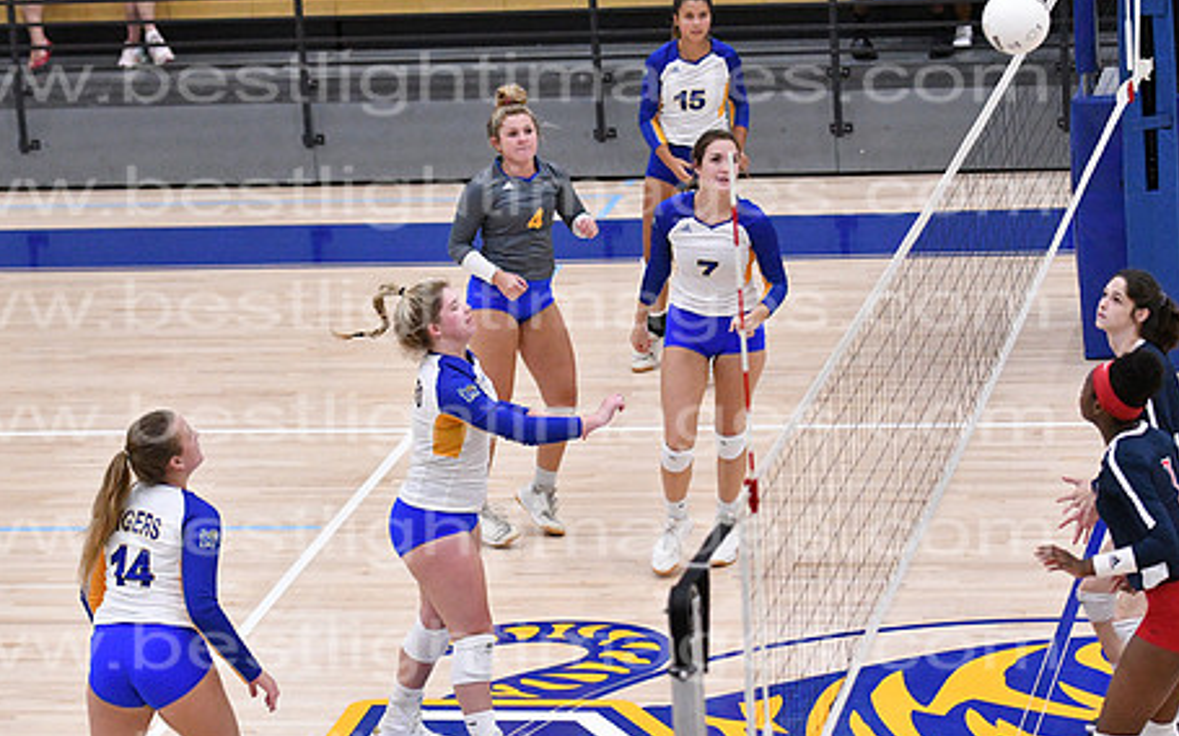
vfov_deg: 8.2
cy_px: 481
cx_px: 472
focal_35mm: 160
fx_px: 5139
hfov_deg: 13.1
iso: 6400
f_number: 3.2
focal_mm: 82
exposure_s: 1/1000
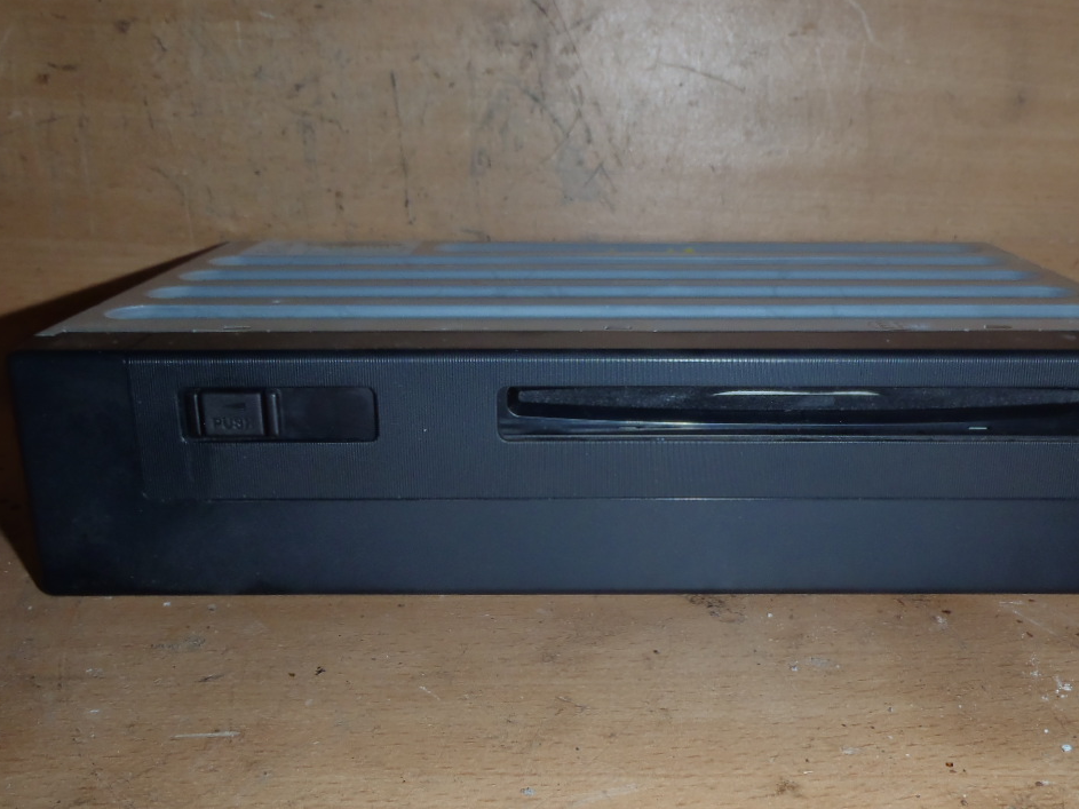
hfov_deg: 48.9
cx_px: 592
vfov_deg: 37.5
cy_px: 498
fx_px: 1184
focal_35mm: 38
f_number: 3.9
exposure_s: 1/30
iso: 100
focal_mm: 5
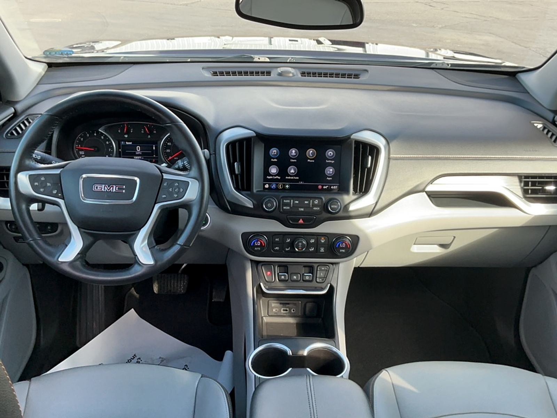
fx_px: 483
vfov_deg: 46.8
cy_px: 209
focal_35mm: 30
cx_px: 278
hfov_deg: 60.0
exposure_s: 1/120
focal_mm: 3
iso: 32
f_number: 1.8
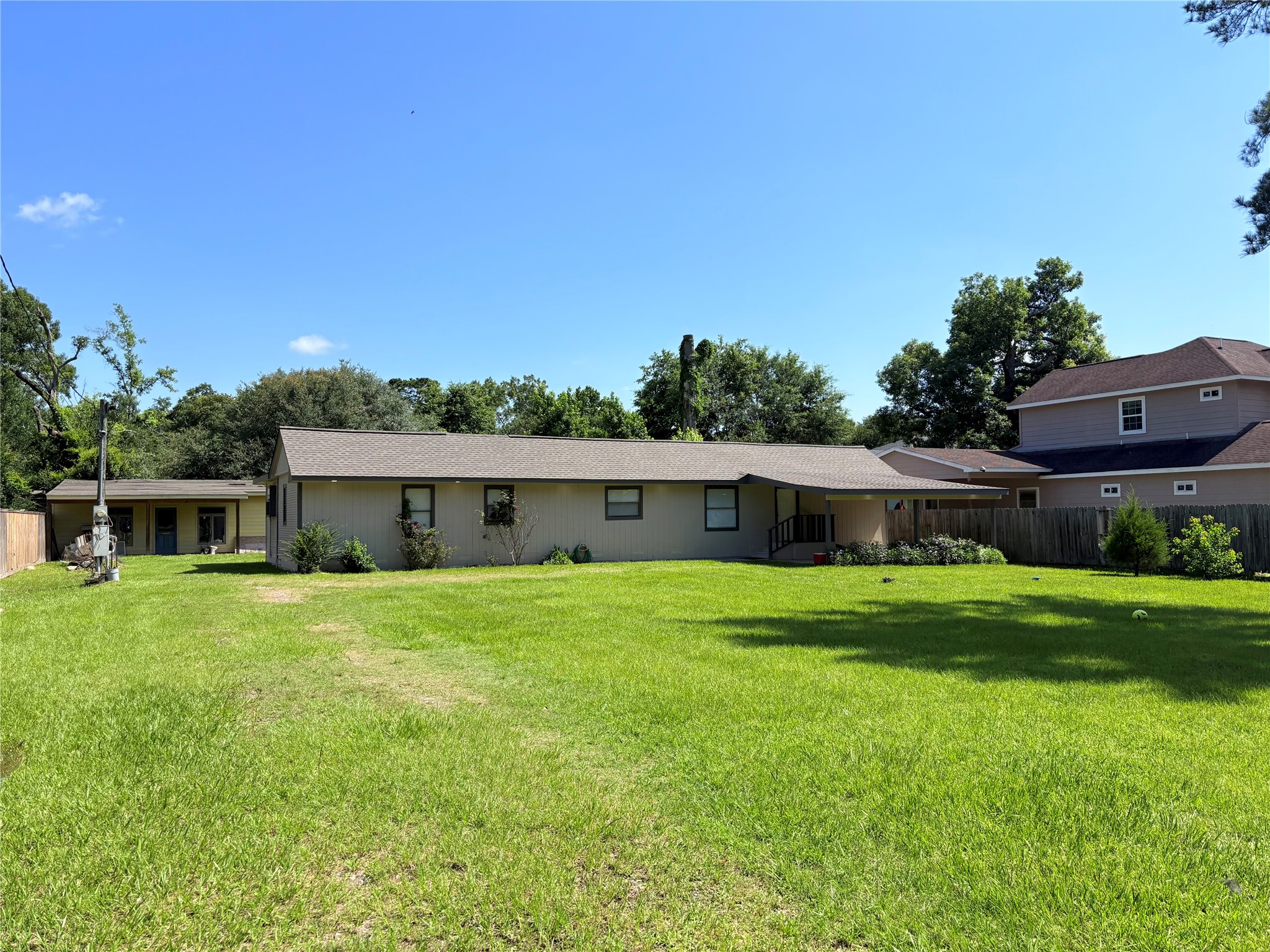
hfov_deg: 67.3
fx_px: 954
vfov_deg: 53.0
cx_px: 635
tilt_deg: +2.7
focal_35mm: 26
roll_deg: -1.0
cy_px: 476
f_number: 1.6
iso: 50
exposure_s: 1/3623
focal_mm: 5.96
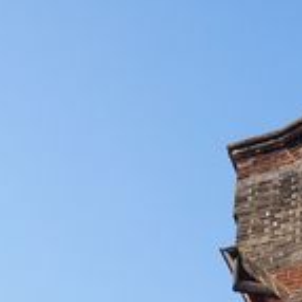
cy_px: 511
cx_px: 161
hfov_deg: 15.3
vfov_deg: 13.9
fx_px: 1125
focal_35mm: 114
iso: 500
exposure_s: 1/200
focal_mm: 16
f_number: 16
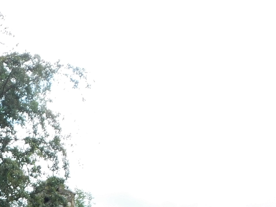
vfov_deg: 11.0
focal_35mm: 130
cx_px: -91
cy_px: 304
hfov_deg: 14.5
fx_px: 1036
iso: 125
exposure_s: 1/500
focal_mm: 7.1
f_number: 3.6
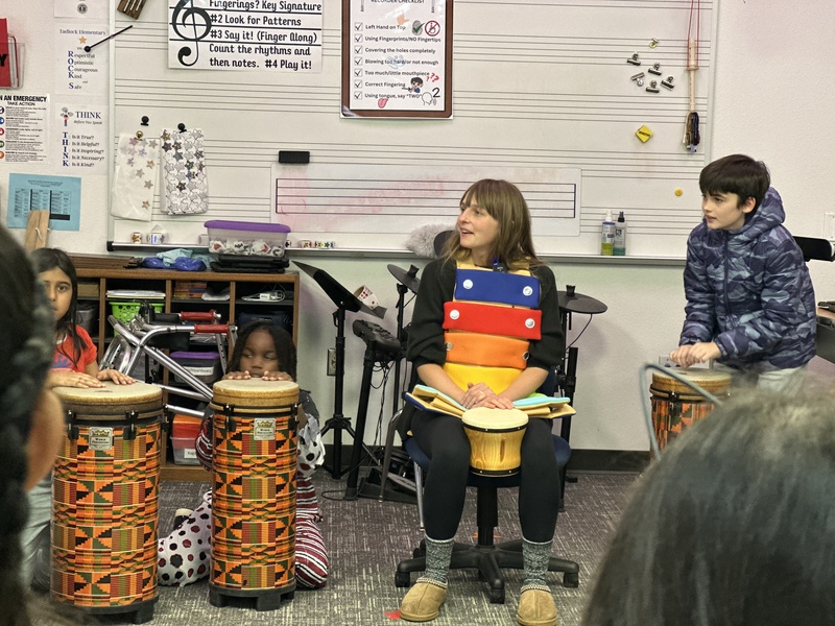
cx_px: 418
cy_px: 313
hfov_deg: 25.3
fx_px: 1857
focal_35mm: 77
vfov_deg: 19.1
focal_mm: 9
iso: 400
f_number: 2.8
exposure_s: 1/24
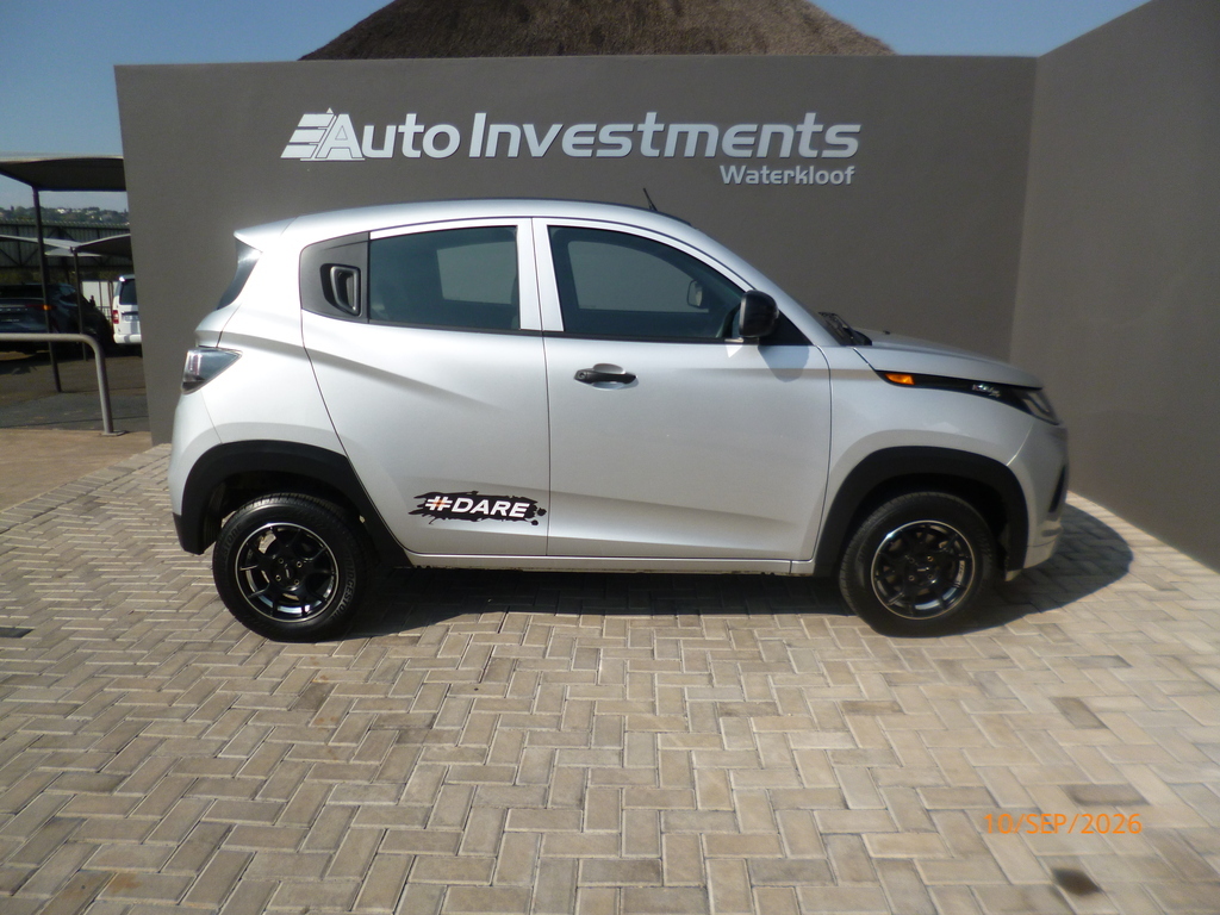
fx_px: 846
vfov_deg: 56.8
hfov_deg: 71.6
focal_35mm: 24
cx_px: 610
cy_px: 458
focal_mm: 4.3
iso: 100
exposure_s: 1/200
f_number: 9
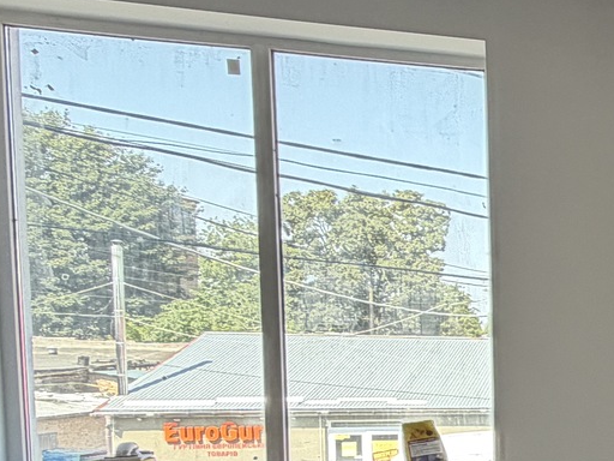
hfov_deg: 22.3
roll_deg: +0.6
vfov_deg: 25.4
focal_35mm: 56
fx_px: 993
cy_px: 408
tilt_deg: -4.6
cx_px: 1078
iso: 80
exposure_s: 1/121
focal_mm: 2.22
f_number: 2.2
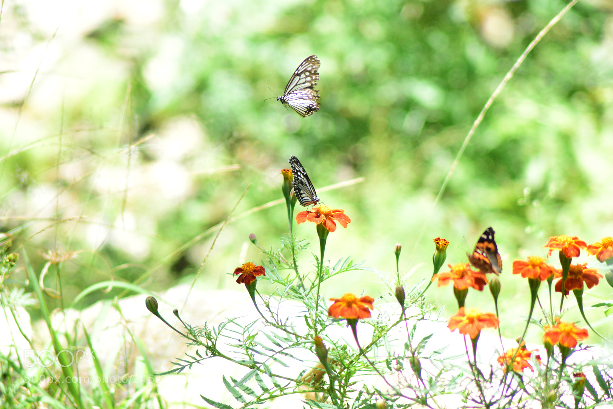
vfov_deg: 3.1
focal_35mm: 450
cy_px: 204
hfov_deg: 4.6
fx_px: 7660
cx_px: 306
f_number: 6.3
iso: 1250
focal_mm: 300
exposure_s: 1/800
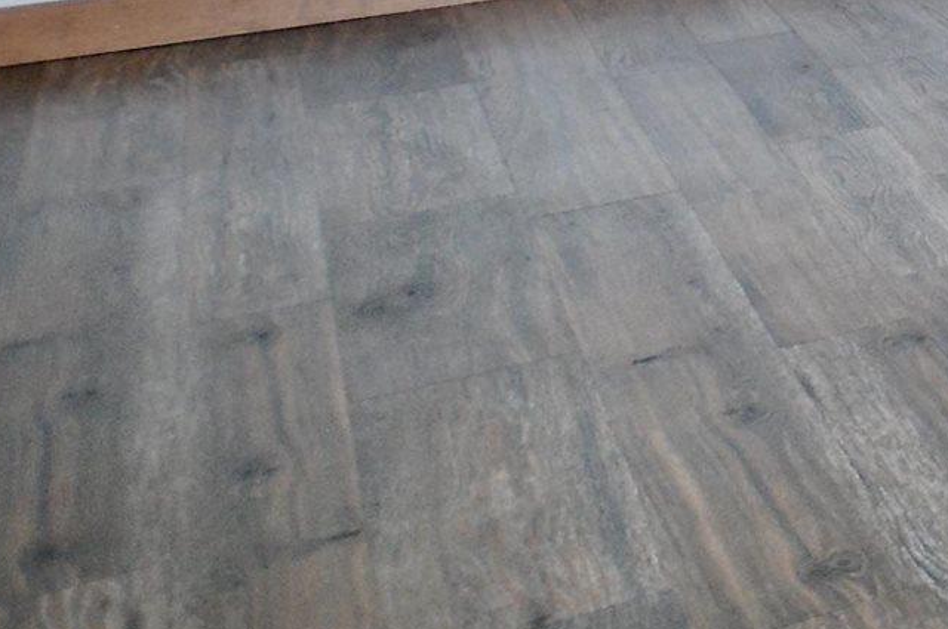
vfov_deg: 16.3
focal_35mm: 72
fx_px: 1894
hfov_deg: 15.3
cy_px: -456
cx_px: 2259
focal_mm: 10
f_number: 3.5
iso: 900
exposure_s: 1/60
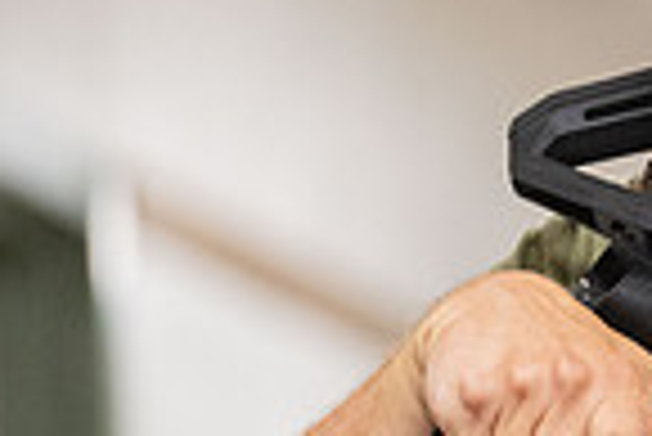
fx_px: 14539
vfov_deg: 1.7
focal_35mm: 802
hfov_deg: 2.6
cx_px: 895
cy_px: 299
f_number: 2.8
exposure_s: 1/500
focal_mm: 200
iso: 2000
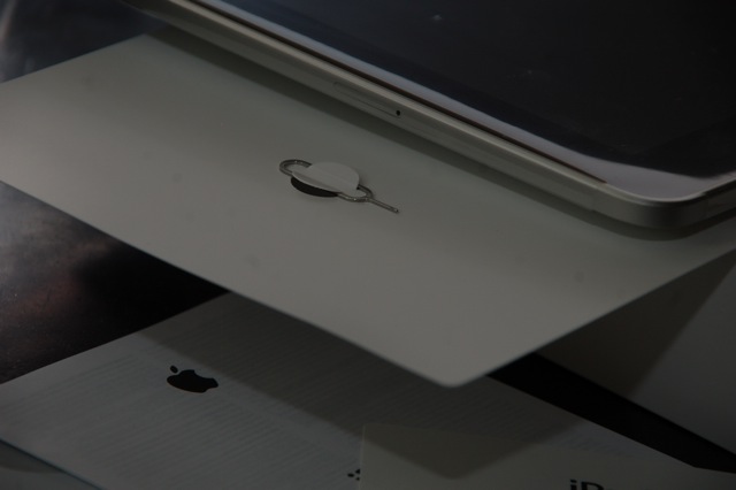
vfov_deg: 4.6
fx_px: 6130
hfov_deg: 6.9
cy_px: 245
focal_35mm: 300
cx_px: 368
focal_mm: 200
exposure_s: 1/125
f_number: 8
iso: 200
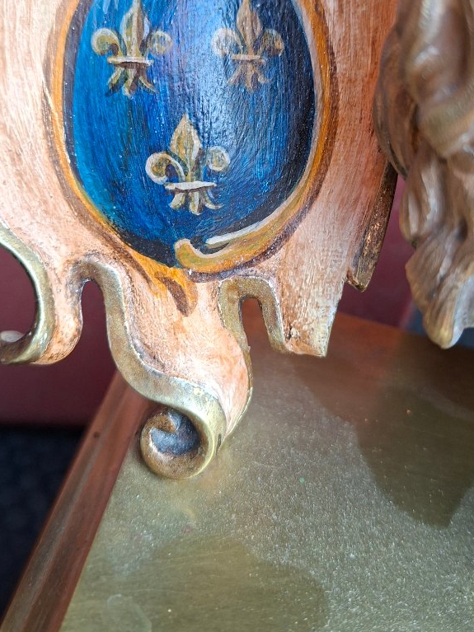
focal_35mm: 36
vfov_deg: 50.1
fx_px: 657
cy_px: 194
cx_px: 242
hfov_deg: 39.6
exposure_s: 1/100
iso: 200
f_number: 1.8
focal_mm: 5.54
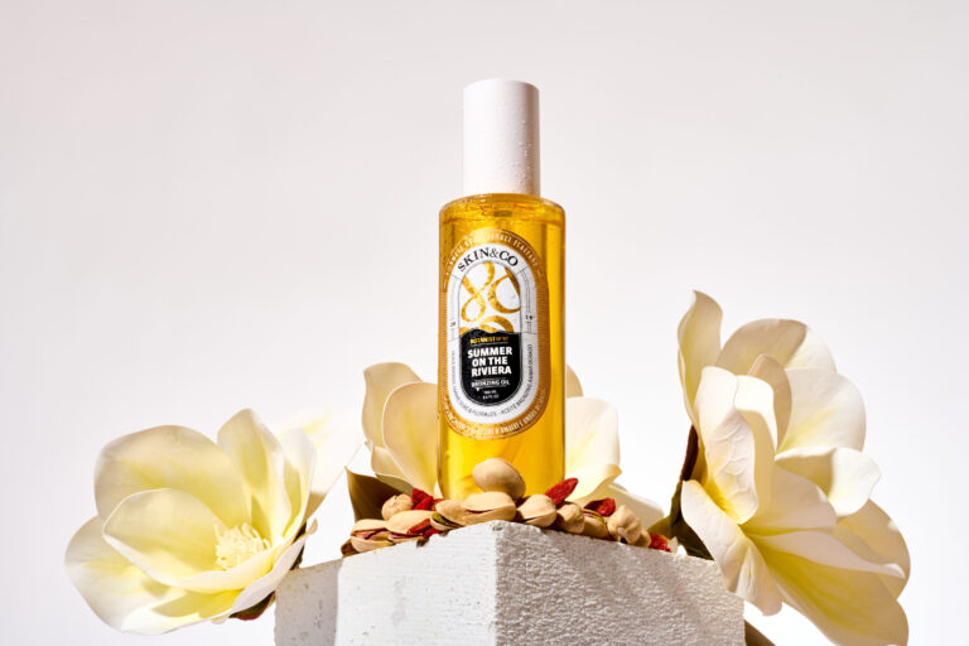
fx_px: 2826
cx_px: 484
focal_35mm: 105
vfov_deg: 13.0
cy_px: 323
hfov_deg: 19.5
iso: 64
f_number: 20
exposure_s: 1/160
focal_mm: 105
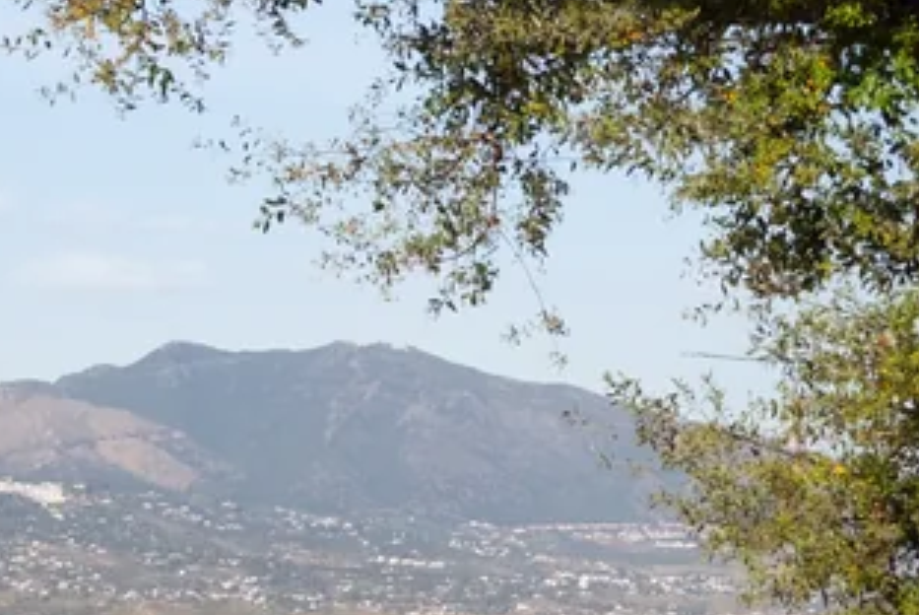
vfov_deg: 7.4
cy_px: 439
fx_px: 4727
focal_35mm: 185
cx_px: 748
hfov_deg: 11.1
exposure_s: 1/300
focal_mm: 24
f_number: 8
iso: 125
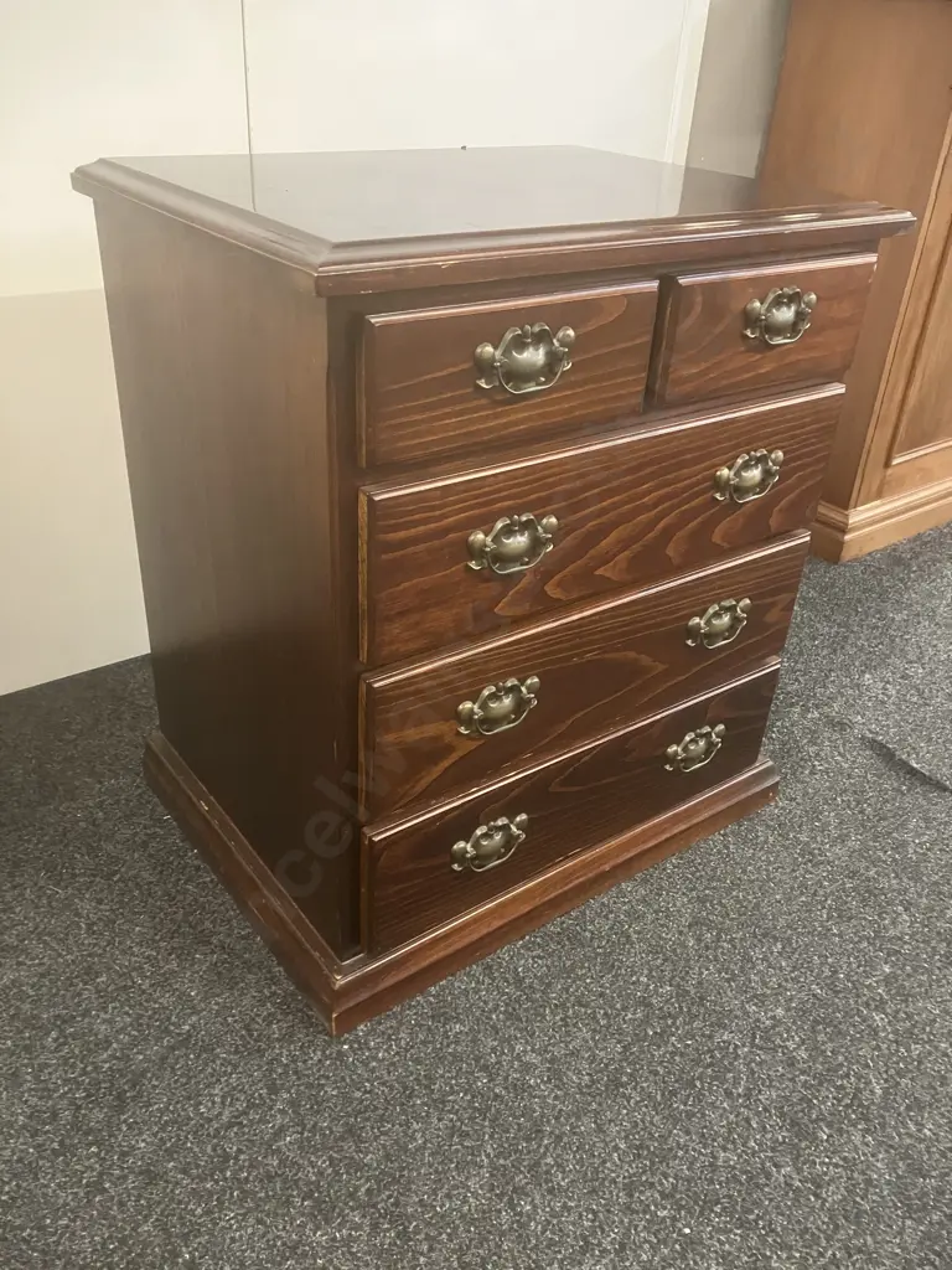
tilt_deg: -30.1
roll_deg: -3.8
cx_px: 476
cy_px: 635
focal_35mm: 28
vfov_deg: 63.4
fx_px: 1027
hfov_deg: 49.7
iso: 500
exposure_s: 1/25
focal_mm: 3.99
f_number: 1.8
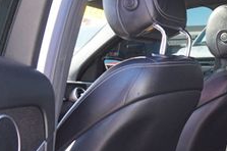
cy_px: 135
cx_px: 218
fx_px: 434
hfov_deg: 27.8
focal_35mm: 69
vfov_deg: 19.3
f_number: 4
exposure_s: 1/60
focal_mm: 16
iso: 160
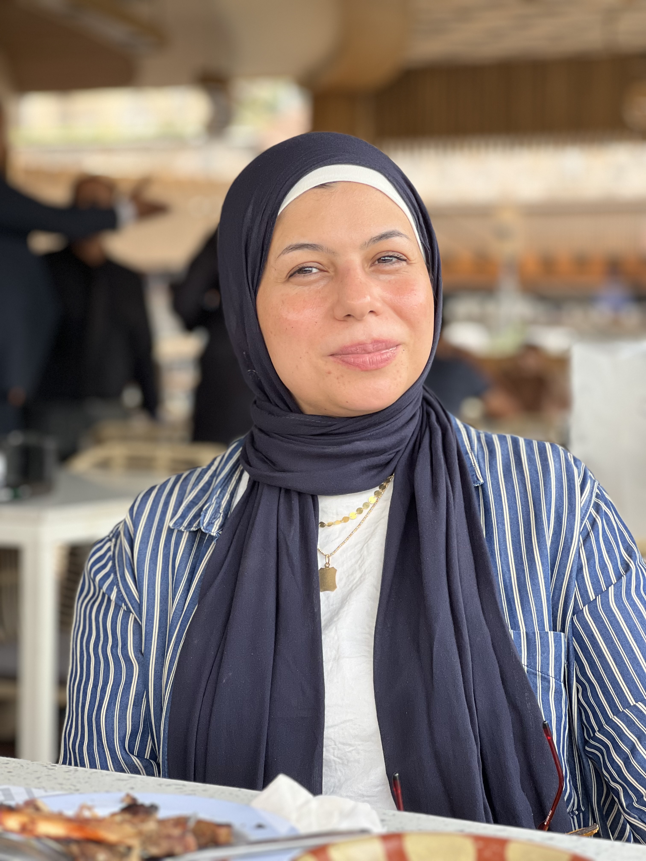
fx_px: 1916
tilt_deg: -3.1
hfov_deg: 19.1
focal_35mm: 77
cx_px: 323
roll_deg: -1.0
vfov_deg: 25.3
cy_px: 430
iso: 80
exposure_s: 1/121
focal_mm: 9
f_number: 2.8
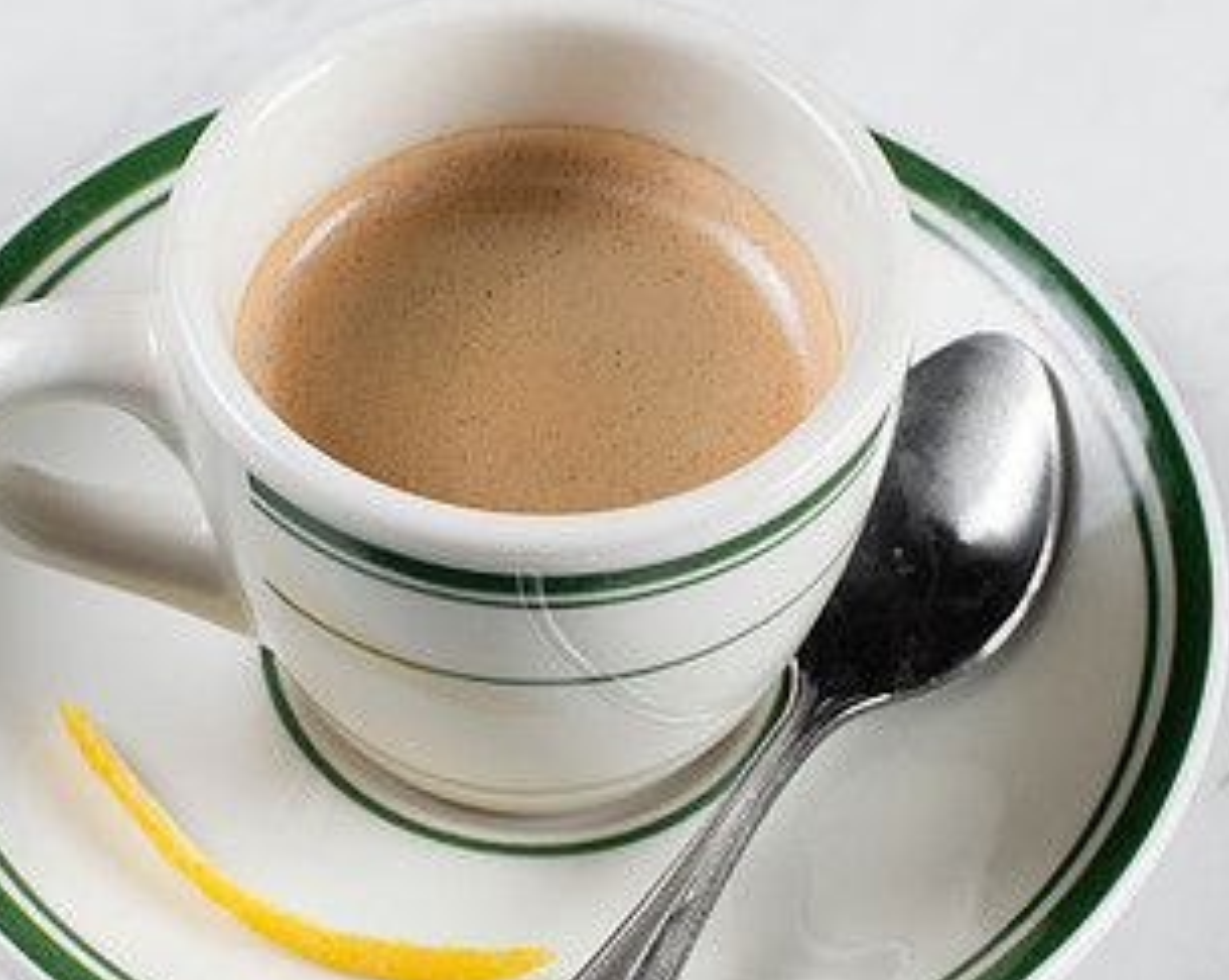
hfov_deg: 14.3
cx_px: 478
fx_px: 4903
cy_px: 561
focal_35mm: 135
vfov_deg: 11.4
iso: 200
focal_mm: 50
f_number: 10
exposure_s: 1/200
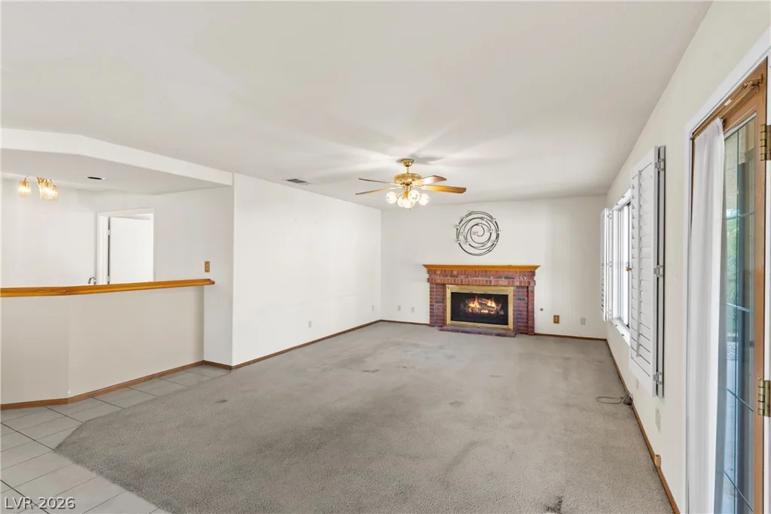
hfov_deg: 93.3
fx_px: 364
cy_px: 257
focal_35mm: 17
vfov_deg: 70.5
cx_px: 386
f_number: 8
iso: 400
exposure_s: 1/2.5
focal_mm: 17
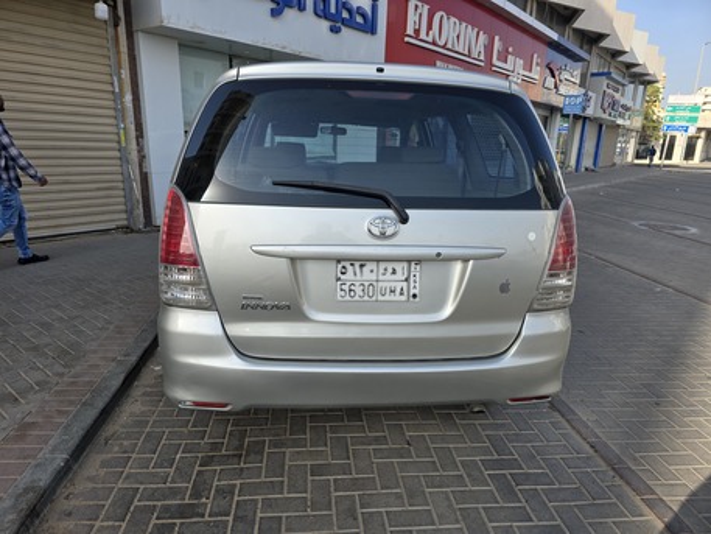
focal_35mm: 23
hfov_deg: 73.9
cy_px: 267
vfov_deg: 58.9
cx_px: 356
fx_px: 473
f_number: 1.7
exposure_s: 1/408
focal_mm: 6.3
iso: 12
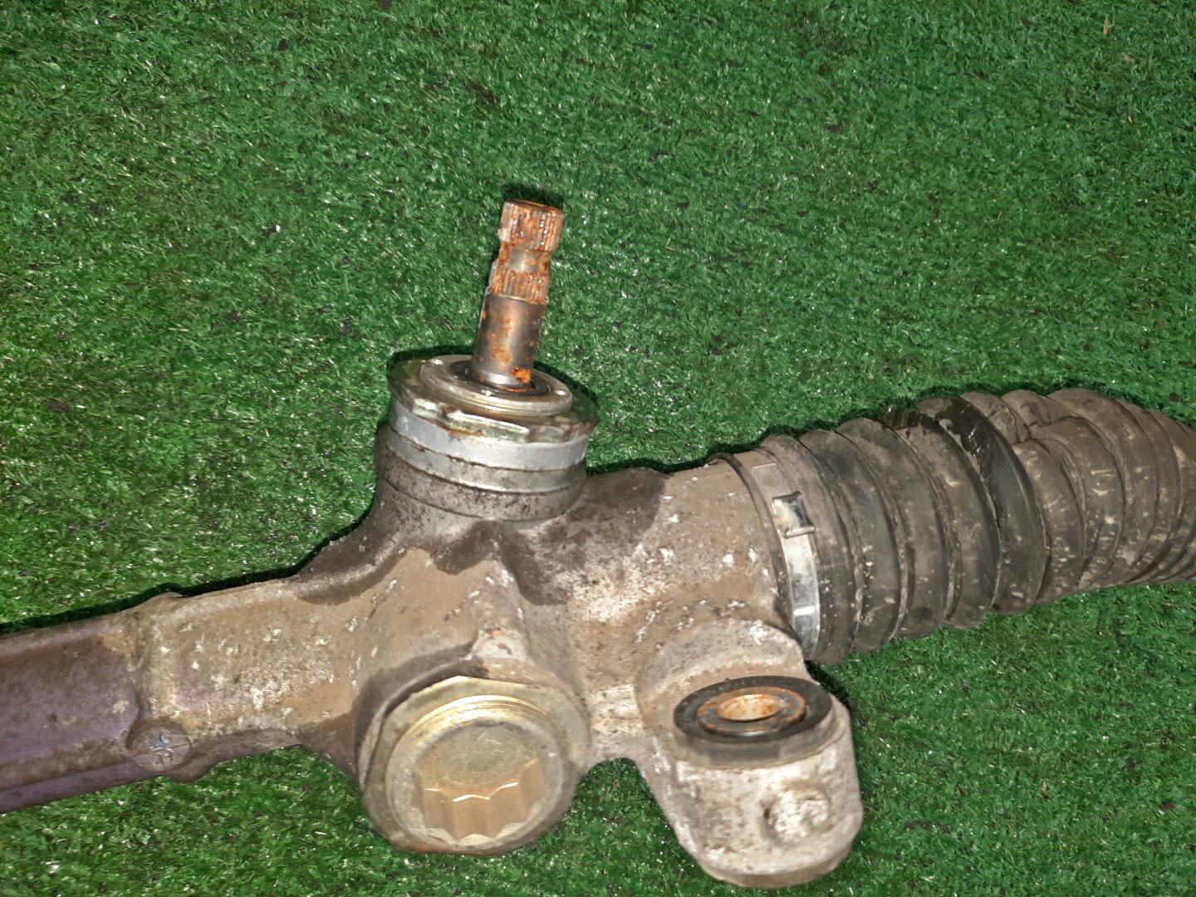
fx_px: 864
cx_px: 598
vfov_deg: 54.9
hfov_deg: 69.4
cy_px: 448
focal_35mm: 25
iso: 319
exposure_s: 1/33
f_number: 2
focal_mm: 4.6
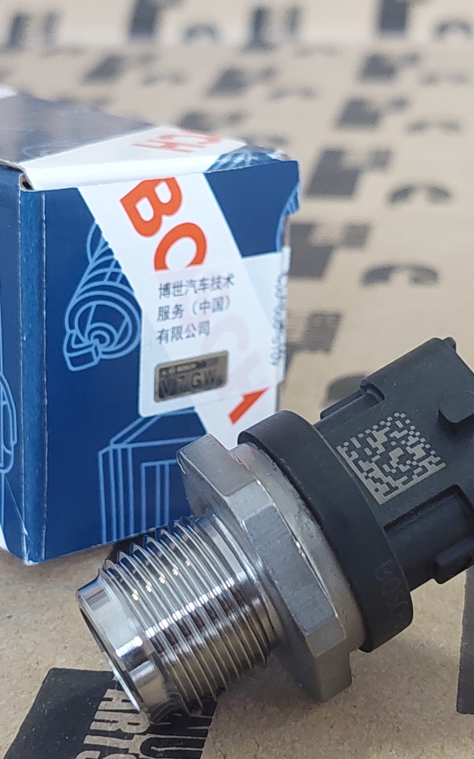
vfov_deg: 56.7
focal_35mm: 34
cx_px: 245
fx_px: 703
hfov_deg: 37.3
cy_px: 379
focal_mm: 5.23
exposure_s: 1/50
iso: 400
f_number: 1.8
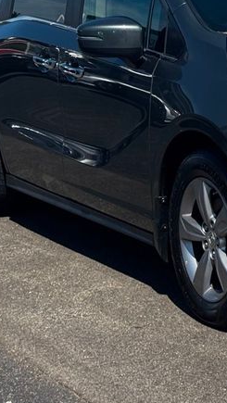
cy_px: 69
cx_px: 359
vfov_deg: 17.3
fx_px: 1315
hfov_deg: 9.5
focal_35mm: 123
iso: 64
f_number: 1.78
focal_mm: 6.76
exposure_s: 1/4310
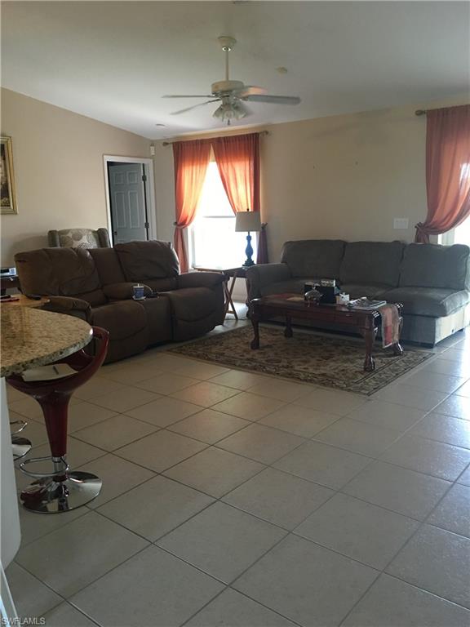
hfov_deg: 48.2
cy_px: 314
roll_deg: +0.7
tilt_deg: -11.3
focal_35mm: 29
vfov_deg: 61.7
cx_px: 235
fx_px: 525
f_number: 2.2
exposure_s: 1/15
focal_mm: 4.15
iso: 64
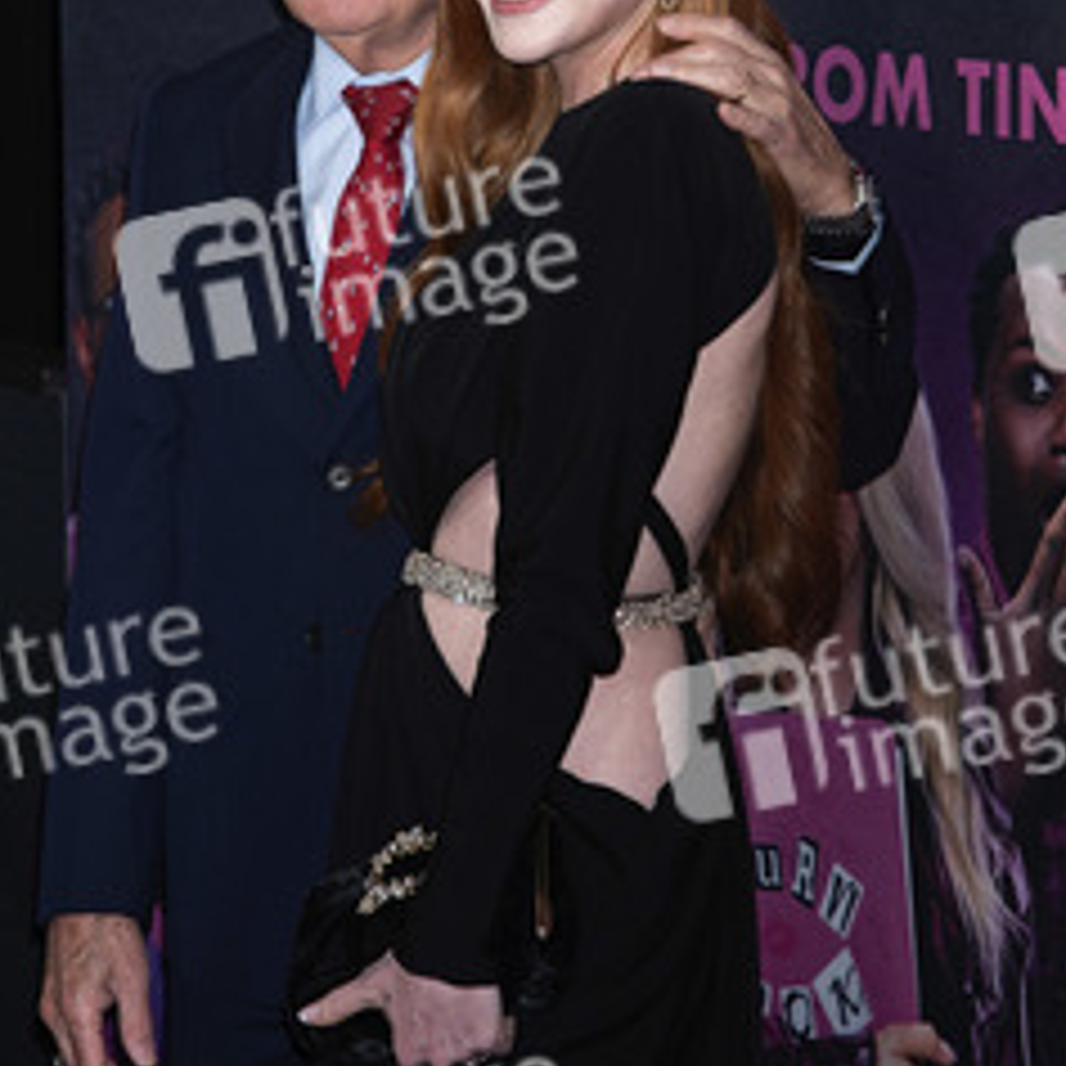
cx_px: 477
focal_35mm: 172
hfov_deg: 10.2
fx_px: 5993
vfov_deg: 10.2
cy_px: 490
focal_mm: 120
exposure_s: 1/160
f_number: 6.3
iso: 400
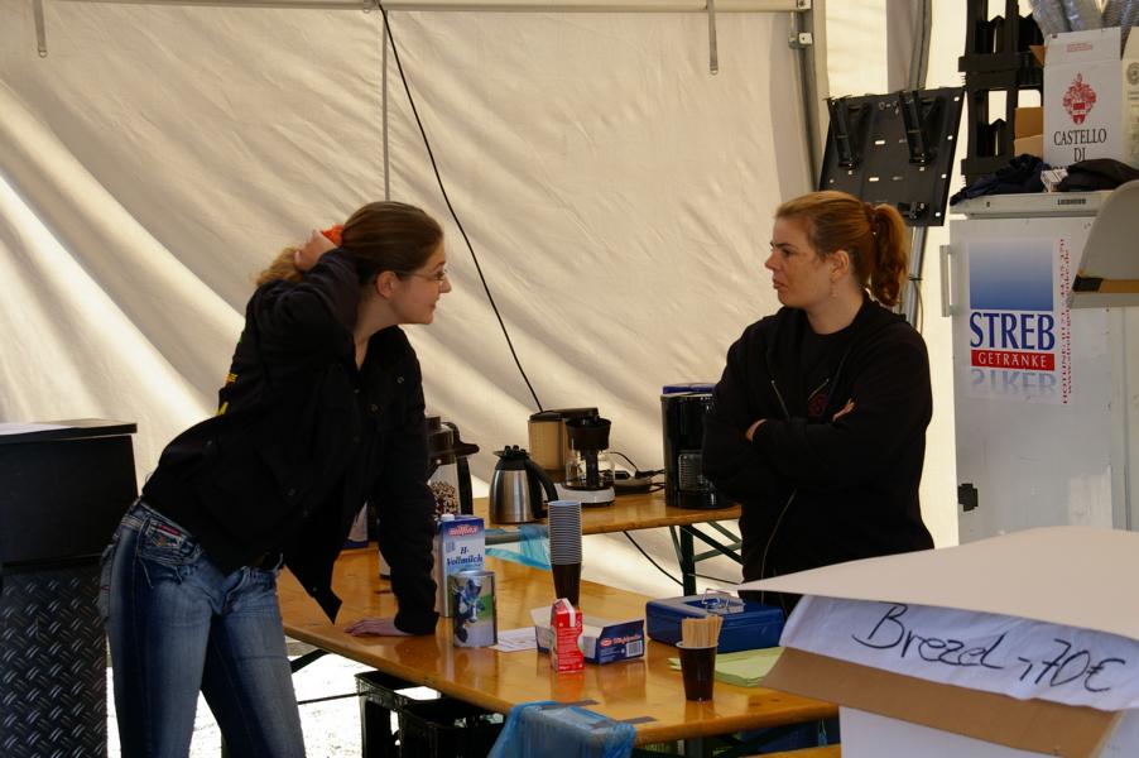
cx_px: 570
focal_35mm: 80
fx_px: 2513
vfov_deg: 17.1
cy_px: 379
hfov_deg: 25.5
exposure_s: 1/125
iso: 400
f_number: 6.7
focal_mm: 53
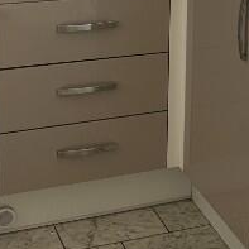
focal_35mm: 110
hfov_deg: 15.4
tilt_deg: -11.3
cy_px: -40
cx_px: 270
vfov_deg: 15.3
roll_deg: -2.5
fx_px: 895
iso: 64
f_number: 1.78
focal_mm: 6.86
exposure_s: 1/197
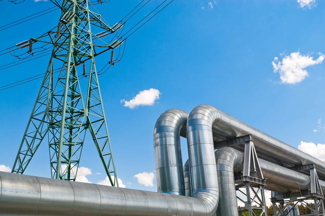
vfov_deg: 34.1
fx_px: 352
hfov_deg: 49.6
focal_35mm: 39
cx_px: 162
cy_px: 108
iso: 320
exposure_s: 1/350
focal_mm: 26
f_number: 6.7
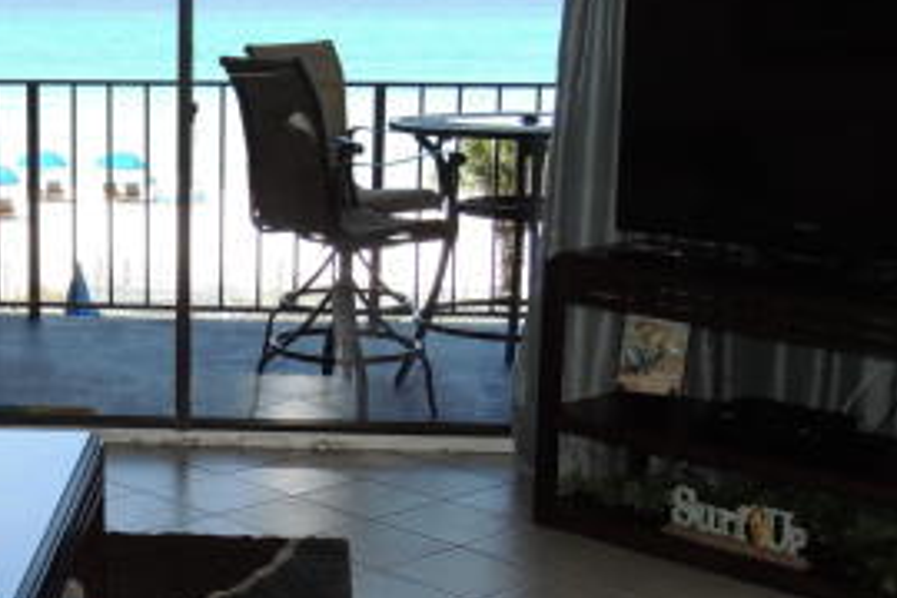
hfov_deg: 26.2
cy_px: 349
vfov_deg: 18.4
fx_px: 1844
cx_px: 50
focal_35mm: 74
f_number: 3.1
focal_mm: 5.3
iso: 100
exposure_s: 1/160
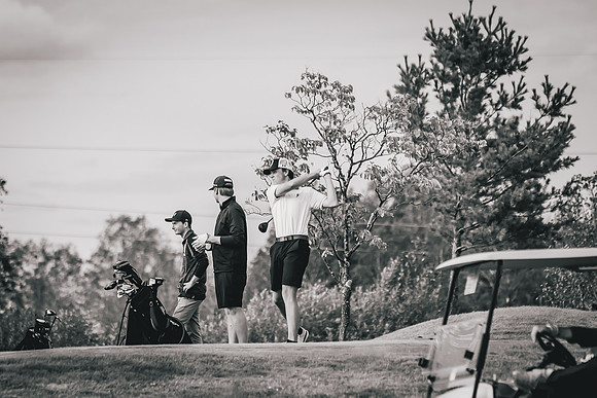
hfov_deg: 7.1
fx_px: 4789
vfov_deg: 4.8
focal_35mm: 289
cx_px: 266
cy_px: 246
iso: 400
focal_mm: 150
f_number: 2.8
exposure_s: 1/4000
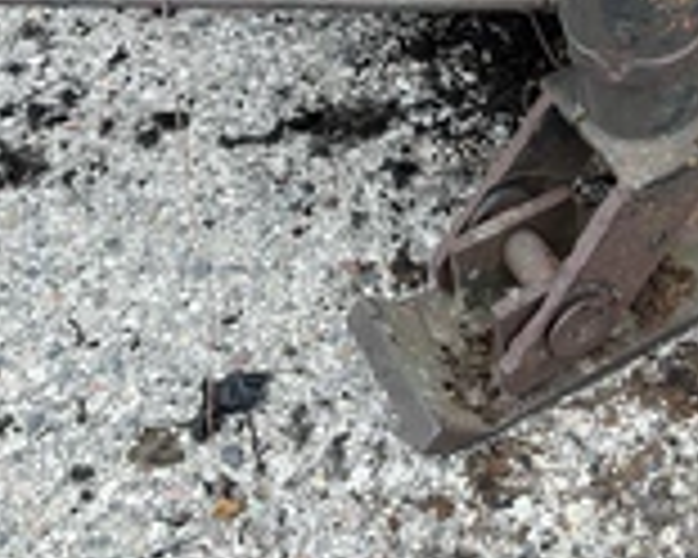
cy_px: -86
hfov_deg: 25.7
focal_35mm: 73
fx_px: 1508
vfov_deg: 19.9
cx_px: 531
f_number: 1.8
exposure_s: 1/122
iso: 25
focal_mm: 3
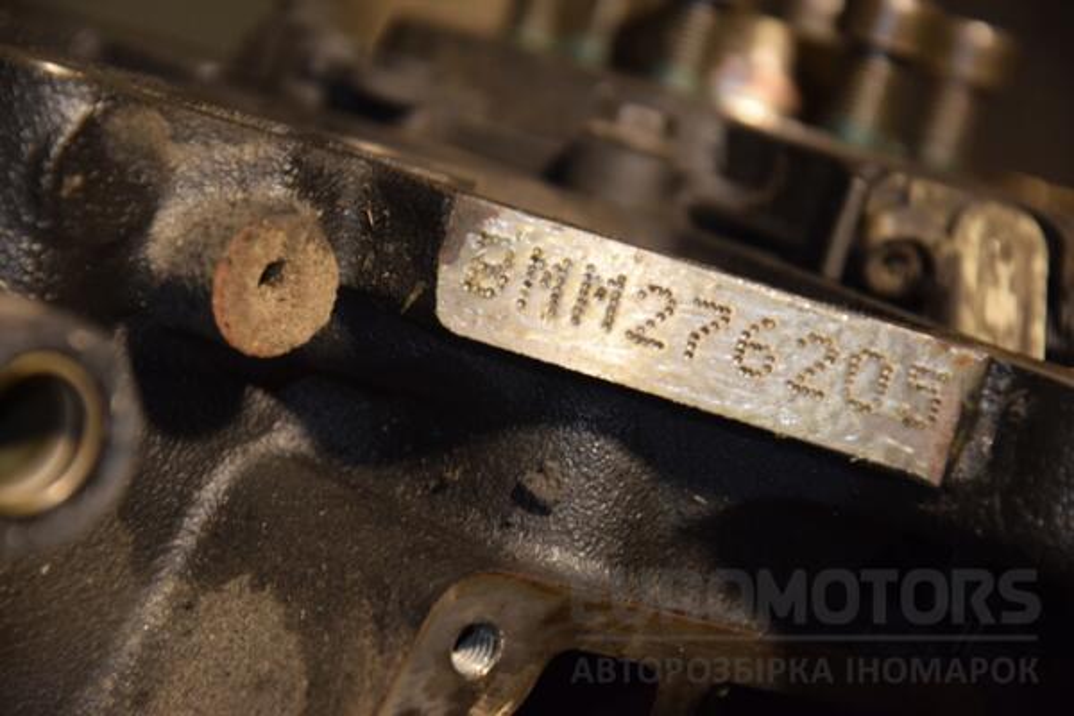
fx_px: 4698
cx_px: 537
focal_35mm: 158
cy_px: 358
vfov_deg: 8.7
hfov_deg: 13.0
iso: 800
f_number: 5.6
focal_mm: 105
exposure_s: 1/80
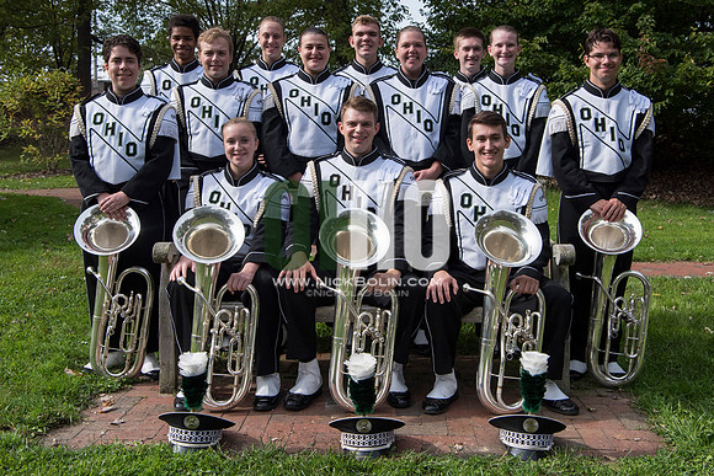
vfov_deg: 34.6
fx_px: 762
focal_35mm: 38
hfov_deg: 50.2
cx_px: 378
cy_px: 197
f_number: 8
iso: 500
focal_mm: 32
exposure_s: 1/1600
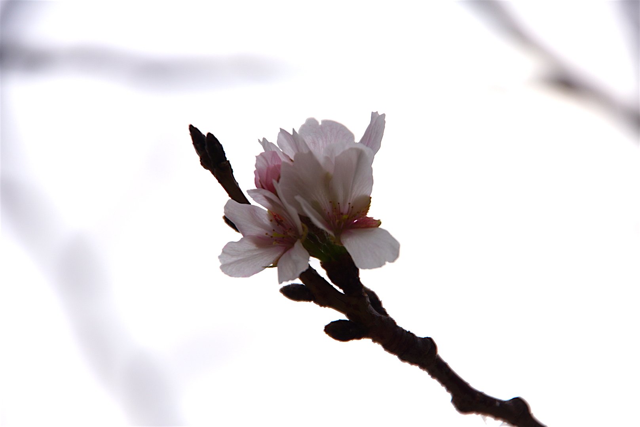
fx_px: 7470
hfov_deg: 4.9
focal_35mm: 420
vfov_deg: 3.3
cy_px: 214
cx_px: 320
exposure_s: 1/640
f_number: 6.3
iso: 100
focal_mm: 280
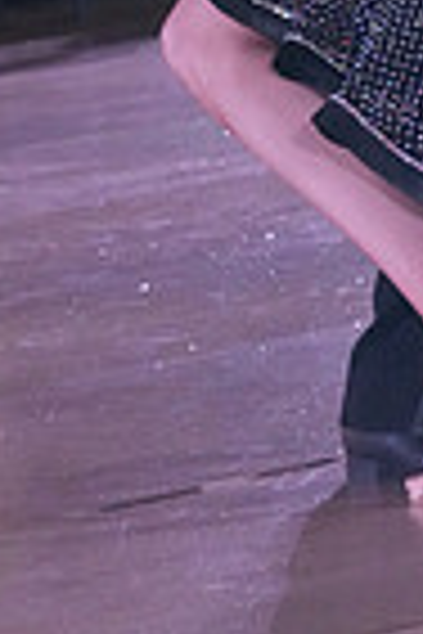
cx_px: 610
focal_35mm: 433
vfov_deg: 4.7
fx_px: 7631
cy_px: -432
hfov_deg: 3.2
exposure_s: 1/250
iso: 10000
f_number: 10
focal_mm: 105
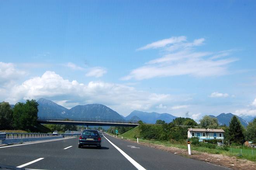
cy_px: 85
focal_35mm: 39
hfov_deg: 49.6
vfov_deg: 34.1
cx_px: 128
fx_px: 277
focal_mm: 26
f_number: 10
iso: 200
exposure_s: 1/320
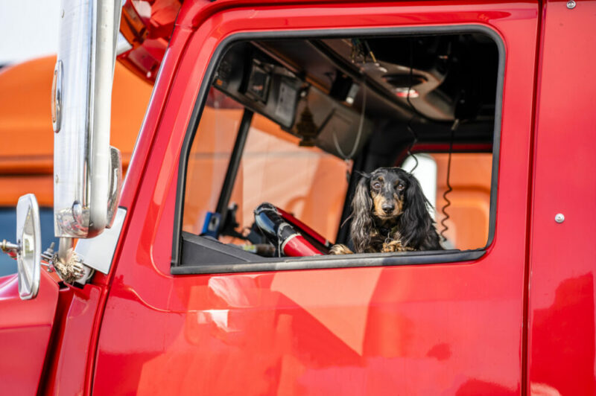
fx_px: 2233
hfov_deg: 15.2
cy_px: 198
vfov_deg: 10.1
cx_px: 298
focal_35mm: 135
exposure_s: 1/640
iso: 100
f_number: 2.8
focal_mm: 135
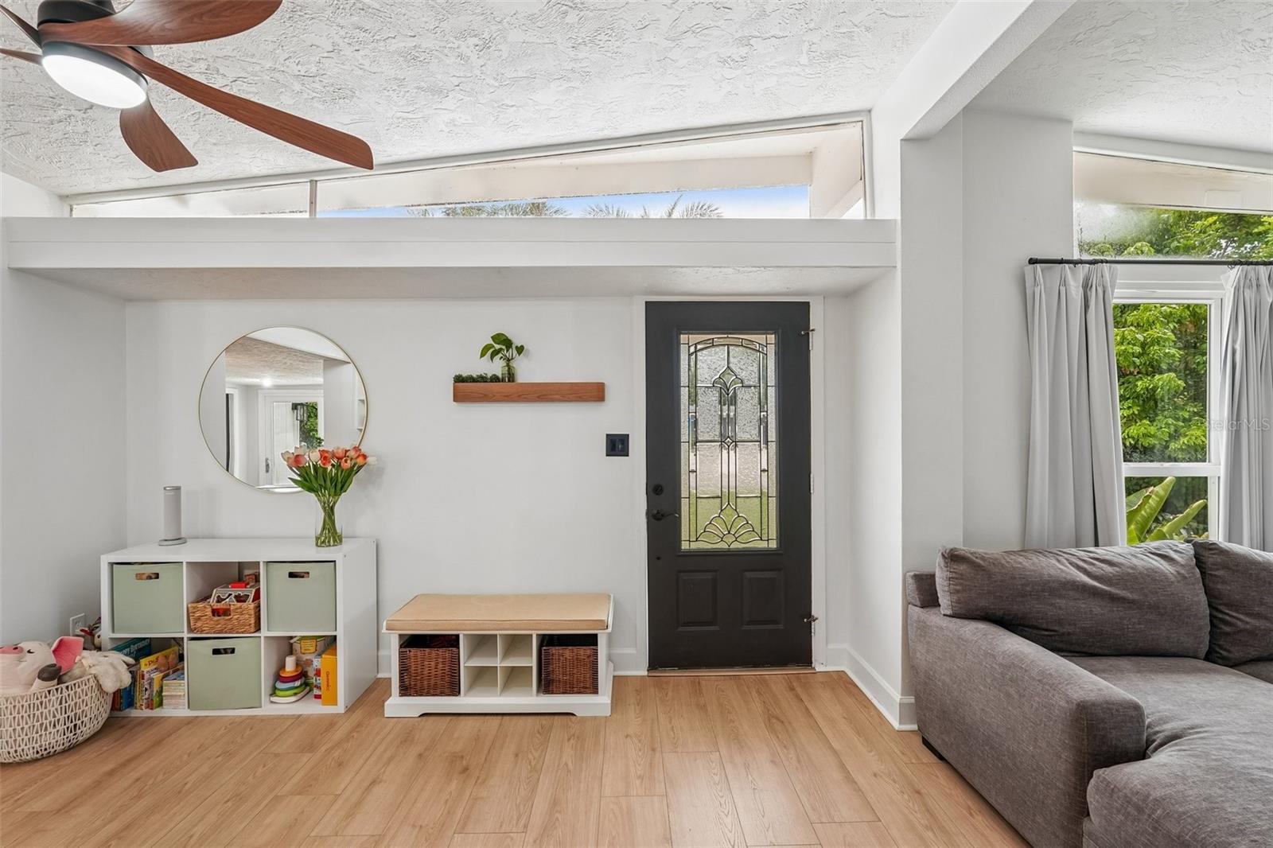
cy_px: 424
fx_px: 566
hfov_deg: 96.7
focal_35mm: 16
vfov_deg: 73.7
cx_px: 636
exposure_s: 1/50
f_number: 8
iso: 400
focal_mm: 16
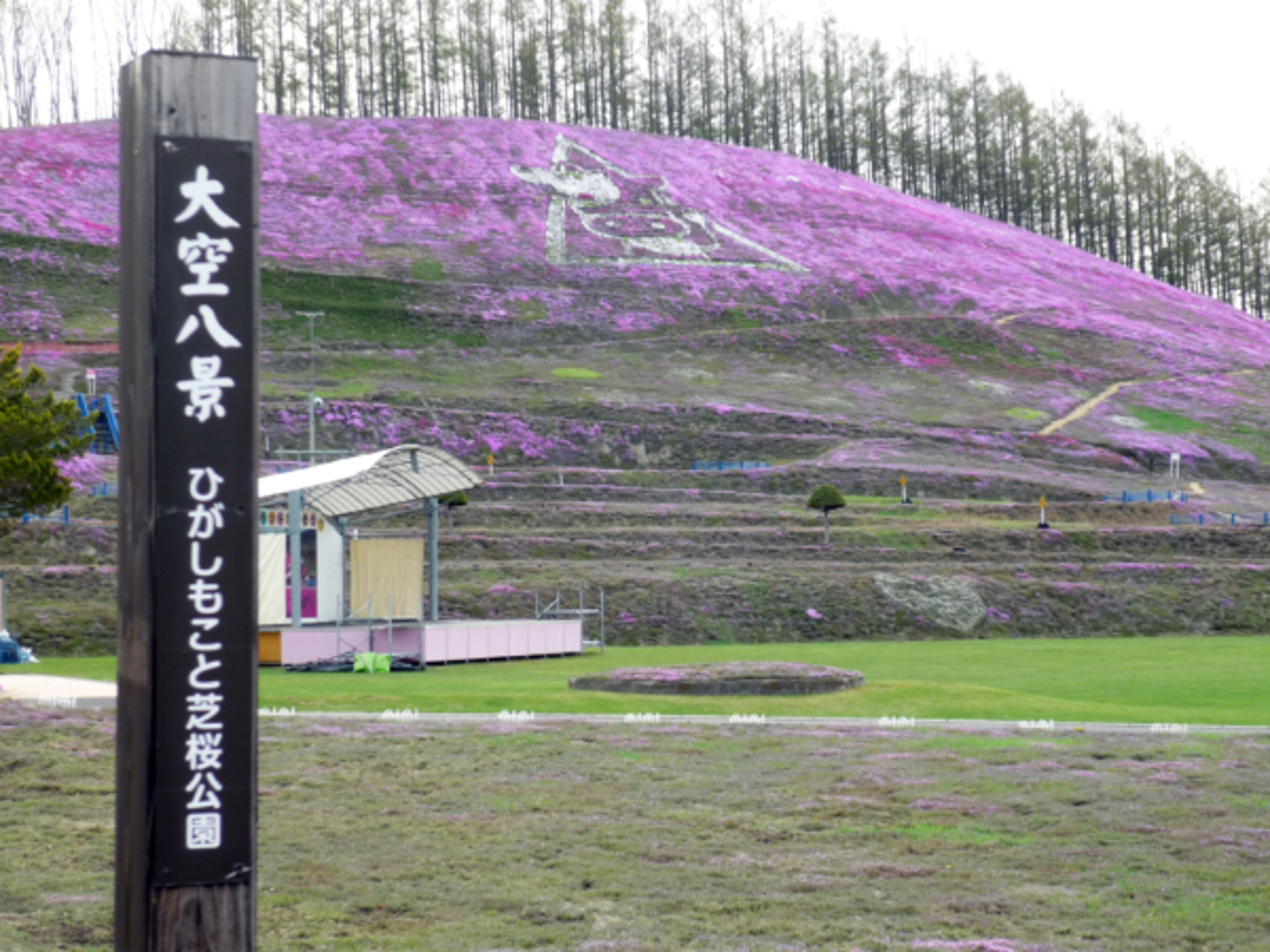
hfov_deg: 27.4
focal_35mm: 71
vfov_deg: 20.7
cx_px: 635
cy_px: 476
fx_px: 2605
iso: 100
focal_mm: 11.7
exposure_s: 1/125
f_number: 4
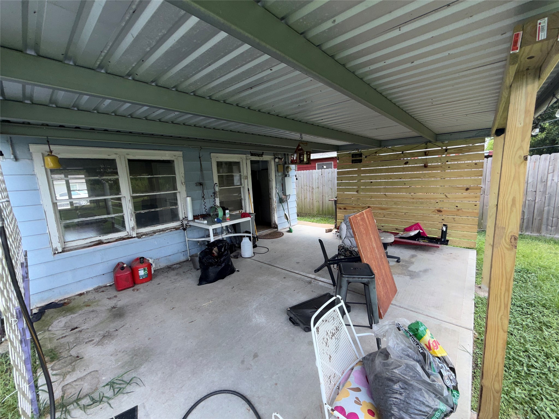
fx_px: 226
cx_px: 280
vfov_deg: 85.7
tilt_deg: -9.3
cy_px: 210
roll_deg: +3.3
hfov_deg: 102.1
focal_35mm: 14
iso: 16
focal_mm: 2.22
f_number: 2.2
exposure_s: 1/134
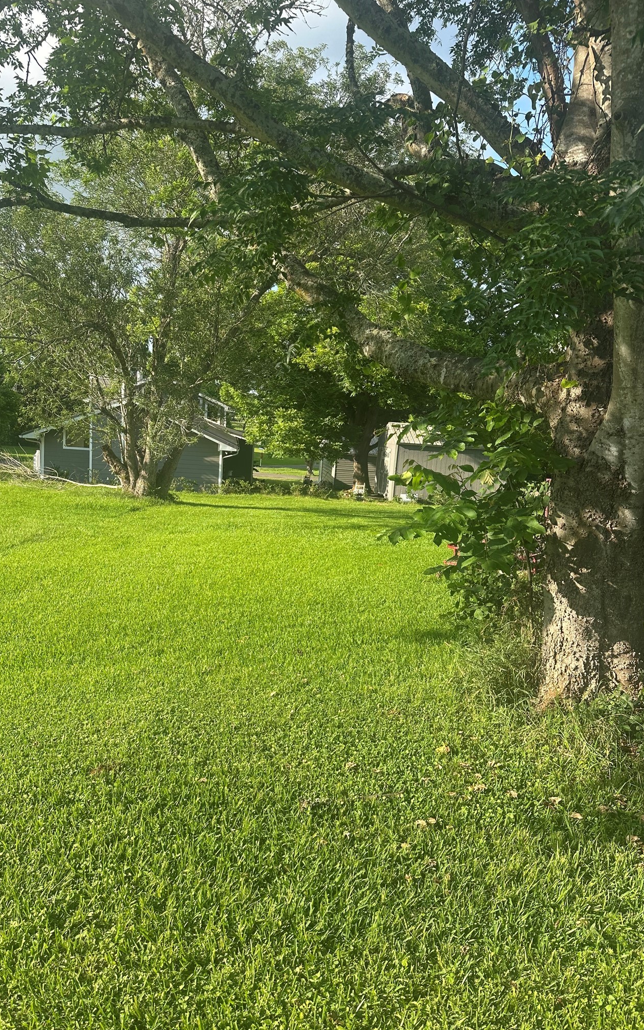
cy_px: 517
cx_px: 285
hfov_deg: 47.5
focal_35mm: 26
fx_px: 730
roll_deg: -1.5
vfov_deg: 70.4
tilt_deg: -7.4
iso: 80
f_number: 1.78
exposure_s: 1/1473
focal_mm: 6.86
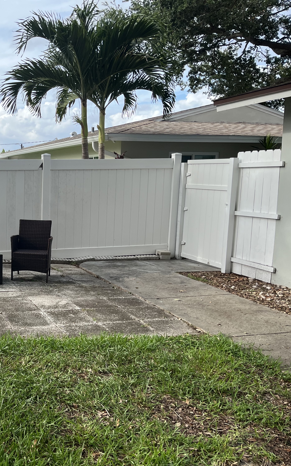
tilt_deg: -7.3
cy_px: 234
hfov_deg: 31.8
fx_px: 469
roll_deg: -0.3
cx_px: 1
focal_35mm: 37
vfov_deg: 52.7
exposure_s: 1/1294
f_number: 1.6
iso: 50
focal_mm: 5.1
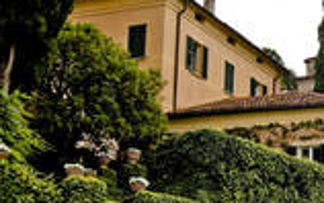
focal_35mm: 93
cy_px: 187
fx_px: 826
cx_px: 414
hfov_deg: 20.4
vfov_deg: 13.9
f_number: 5.6
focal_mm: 21
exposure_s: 1/125
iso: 100
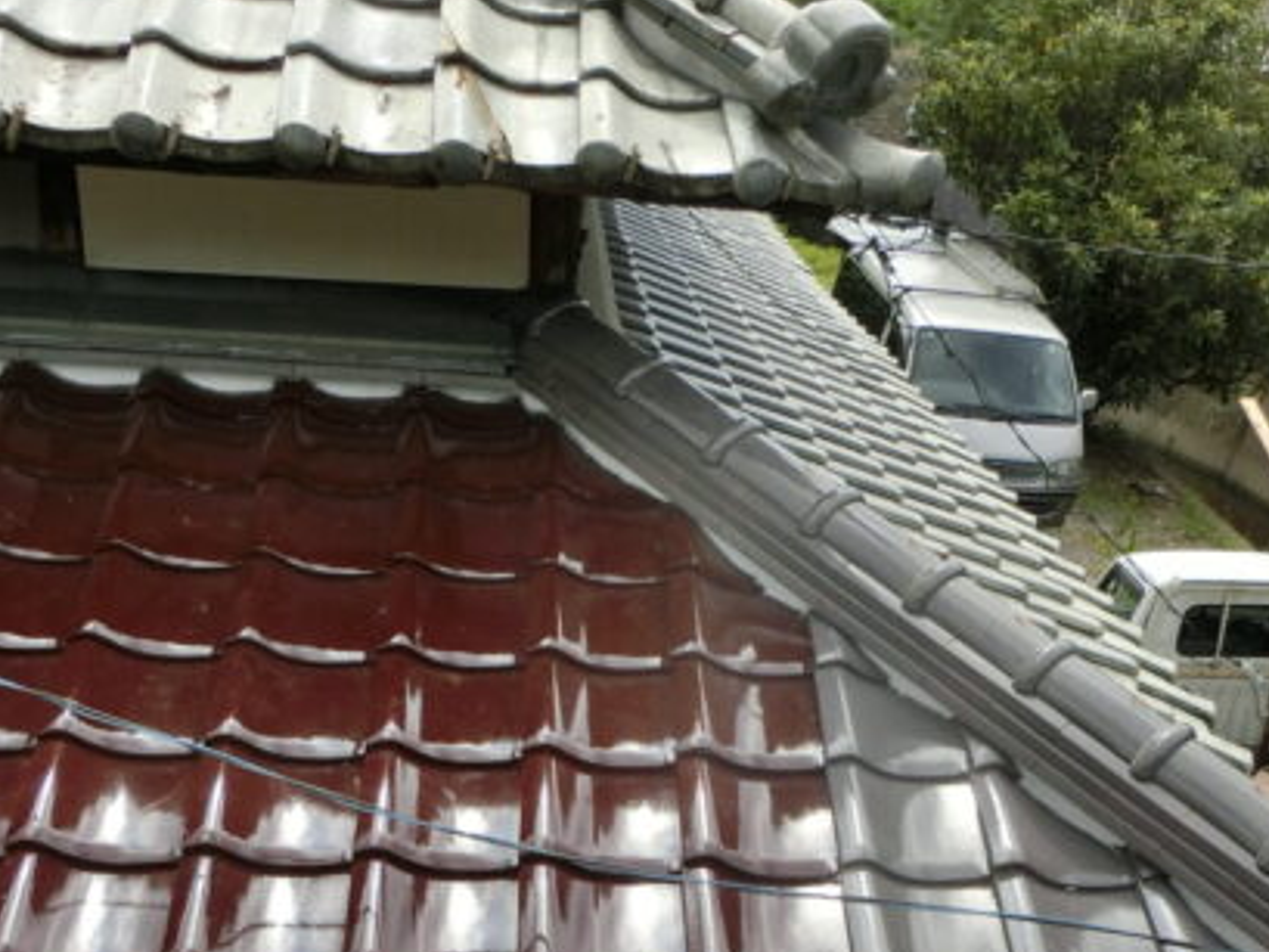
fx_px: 1613
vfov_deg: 31.8
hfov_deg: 42.7
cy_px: 794
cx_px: 763
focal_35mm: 44
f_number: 3.5
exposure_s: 1/640
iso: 80
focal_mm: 4.5
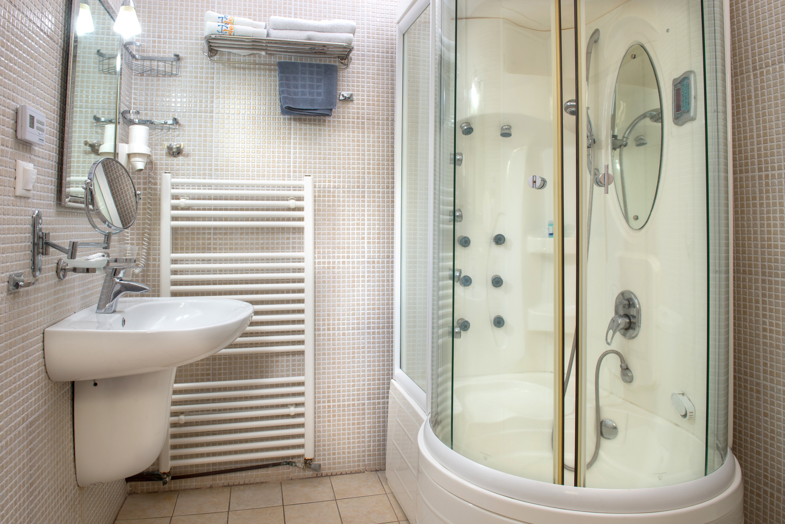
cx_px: 392
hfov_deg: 73.7
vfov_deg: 53.2
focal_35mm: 24
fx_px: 524
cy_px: 262
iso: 200
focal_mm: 24
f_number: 11
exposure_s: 1/3
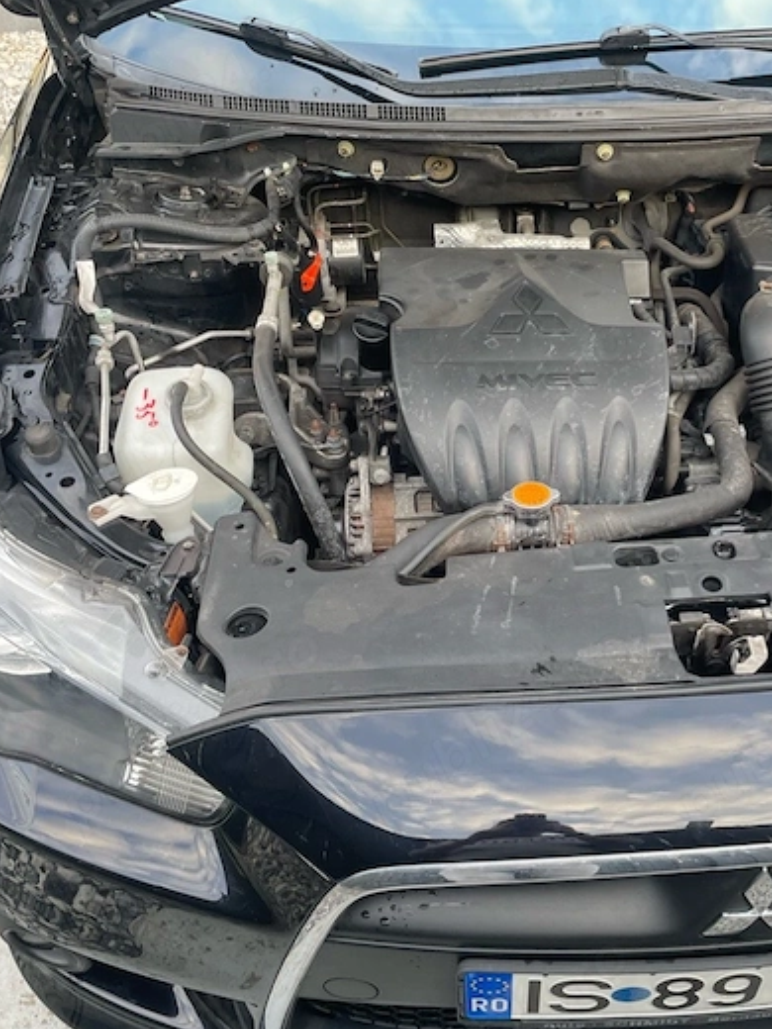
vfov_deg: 46.7
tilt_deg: -36.5
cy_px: 467
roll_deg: +2.2
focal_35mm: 40
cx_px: 578
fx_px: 1189
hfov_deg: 35.2
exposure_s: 1/121
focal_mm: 4.2
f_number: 1.6
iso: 64
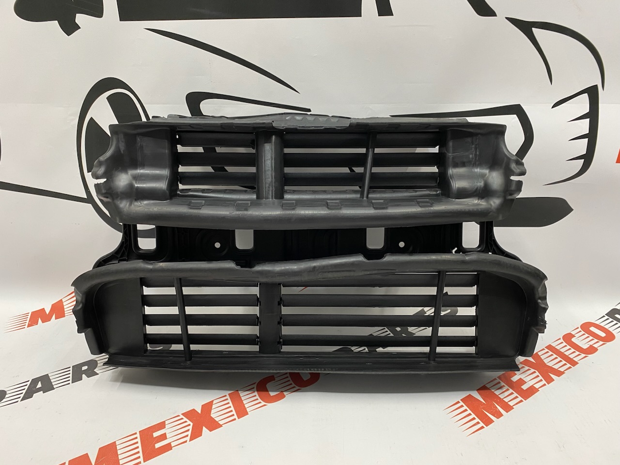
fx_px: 466
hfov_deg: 67.3
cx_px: 310
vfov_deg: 53.1
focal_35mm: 26
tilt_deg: -22.5
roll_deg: +0.5
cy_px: 232
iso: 100
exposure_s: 1/50
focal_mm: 4.25
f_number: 1.8
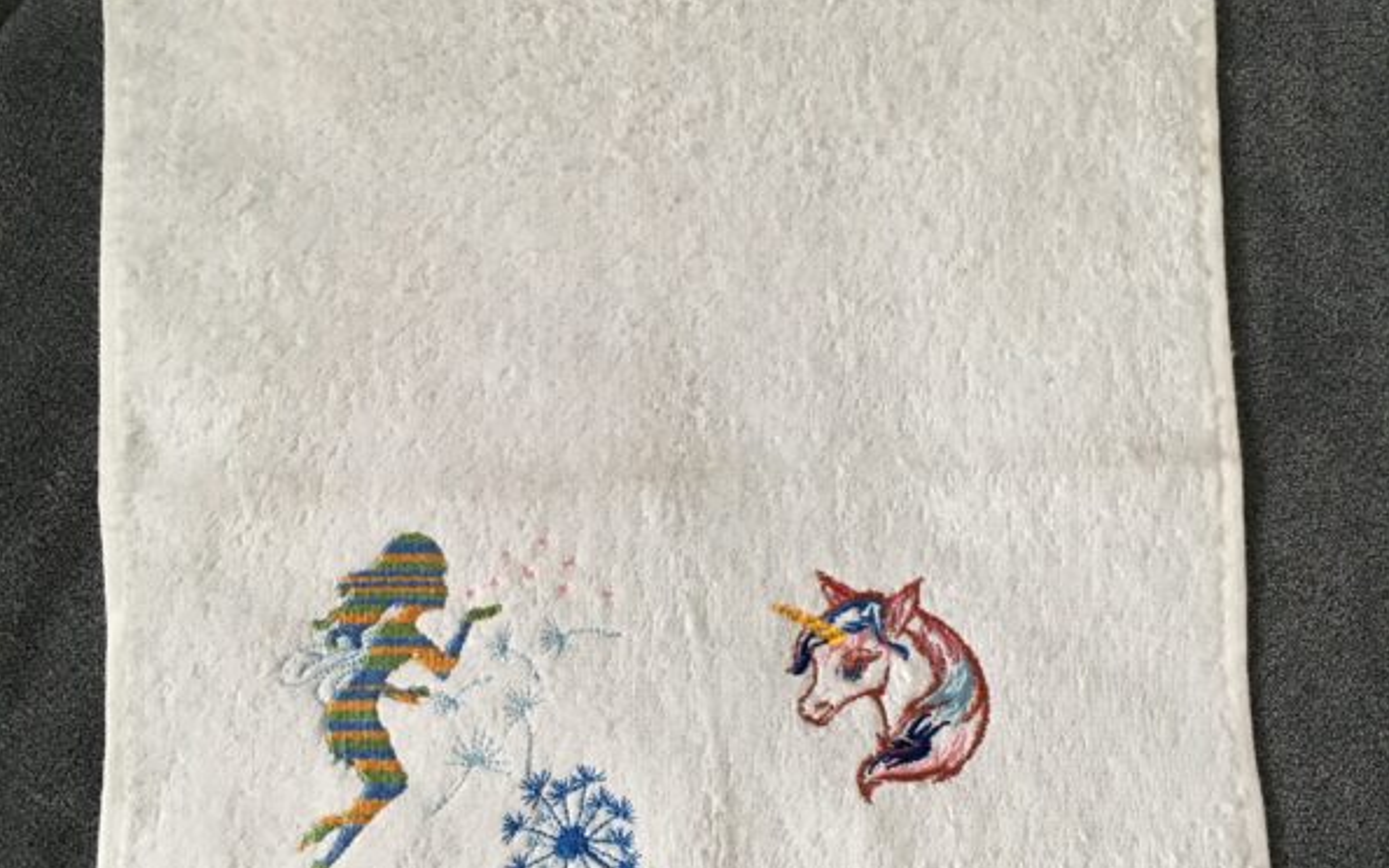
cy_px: 439
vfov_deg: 40.6
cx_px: 698
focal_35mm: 31
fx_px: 1174
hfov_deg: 61.2
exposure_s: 1/20
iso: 200
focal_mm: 4.15
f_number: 2.2
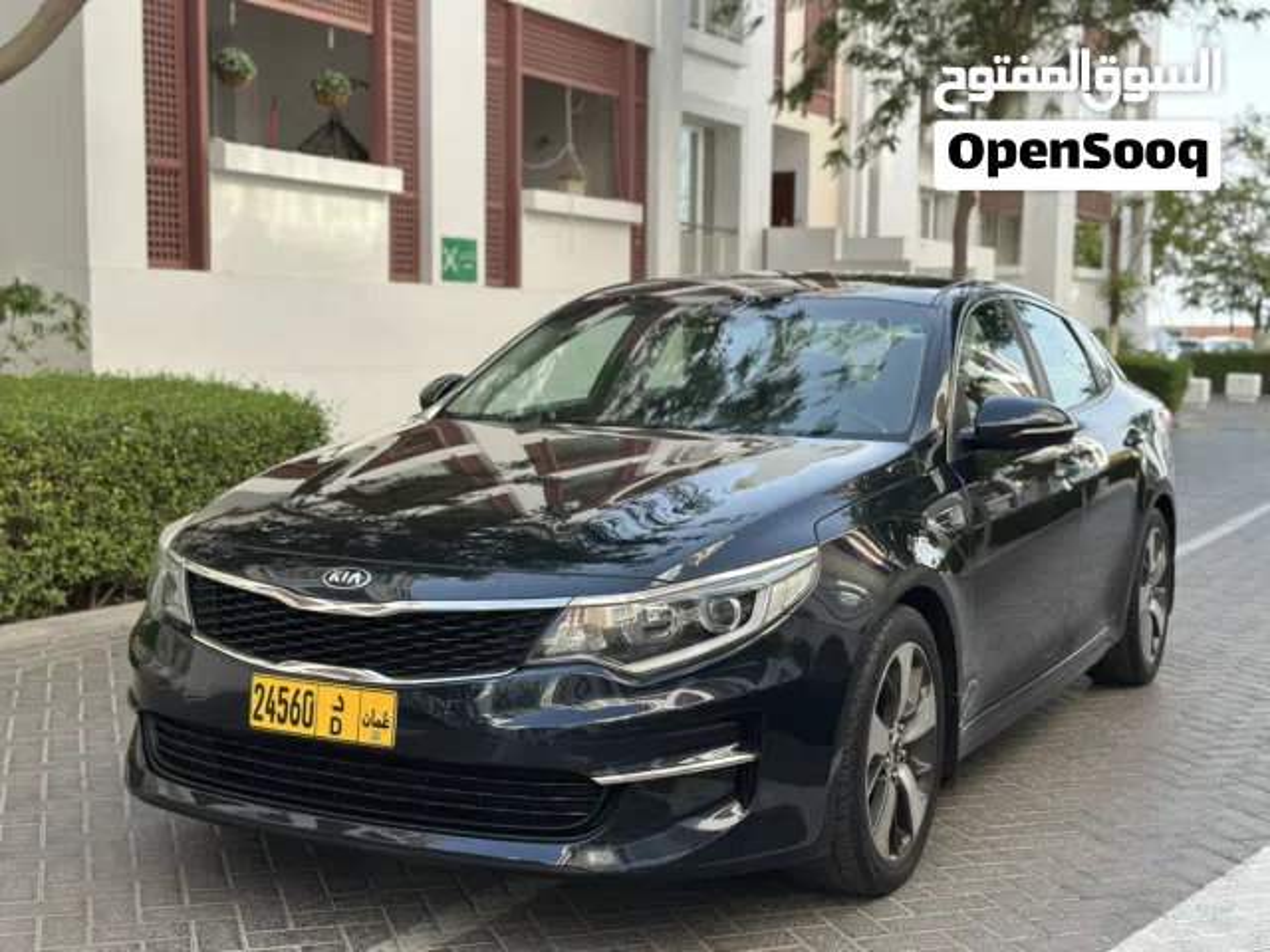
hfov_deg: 39.7
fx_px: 1761
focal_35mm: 48
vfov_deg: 30.3
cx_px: 635
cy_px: 476
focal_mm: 6.86
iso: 80
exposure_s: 1/1272
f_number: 1.78
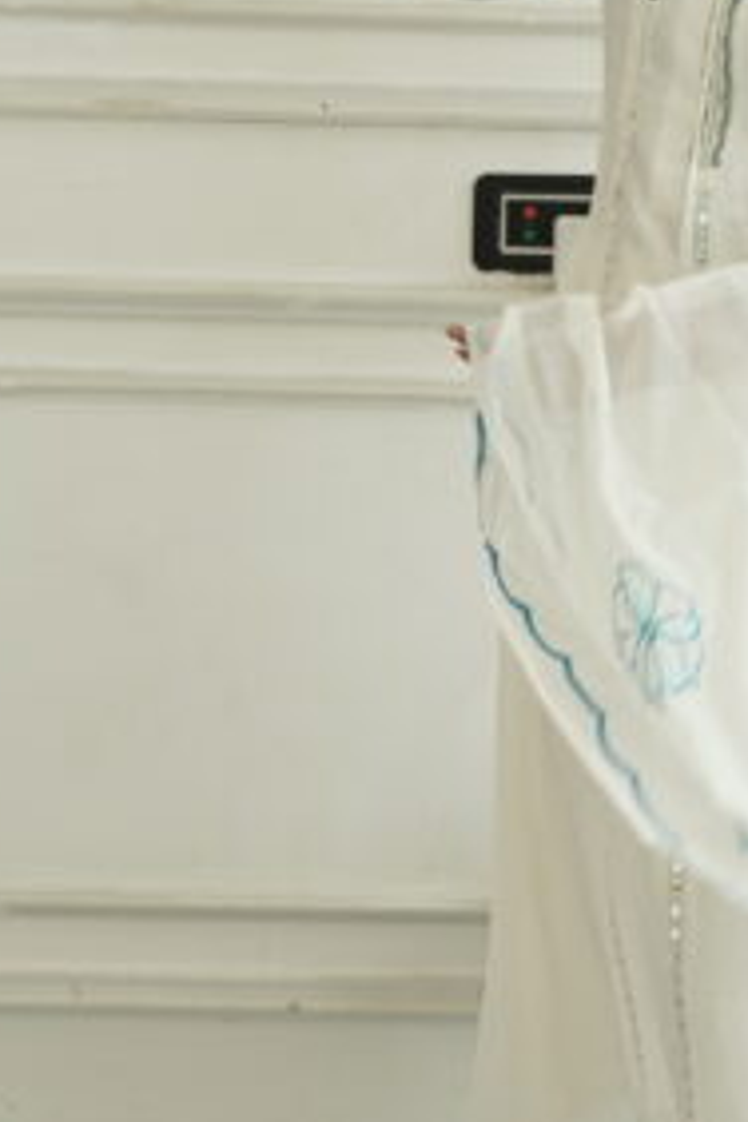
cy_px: 76
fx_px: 3085
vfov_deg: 20.1
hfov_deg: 13.4
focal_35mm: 99
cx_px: 939
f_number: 6.3
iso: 250
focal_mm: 31
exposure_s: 1/100
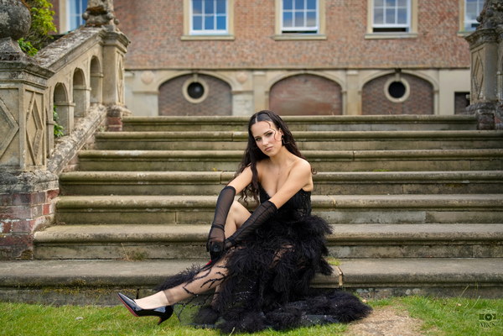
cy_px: 168
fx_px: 587
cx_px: 252
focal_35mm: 42
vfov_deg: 31.9
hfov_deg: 46.4
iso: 100
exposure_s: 1/500
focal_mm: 42
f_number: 2.2
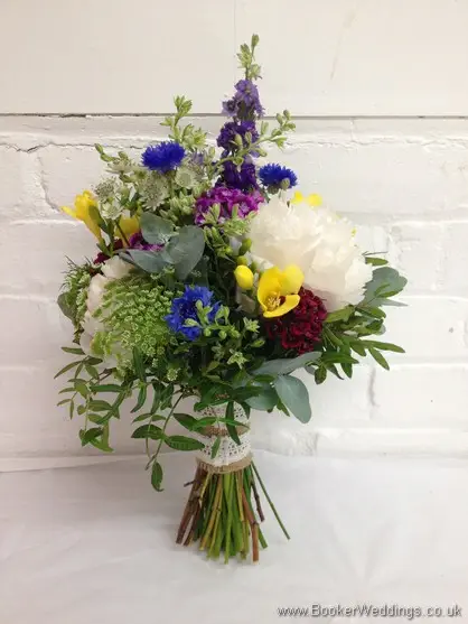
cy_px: 312
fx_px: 631
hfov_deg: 40.7
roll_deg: -0.7
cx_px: 234
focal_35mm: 35
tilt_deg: -16.0
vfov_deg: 52.6
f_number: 2.4
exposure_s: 1/20
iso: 80
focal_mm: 4.28
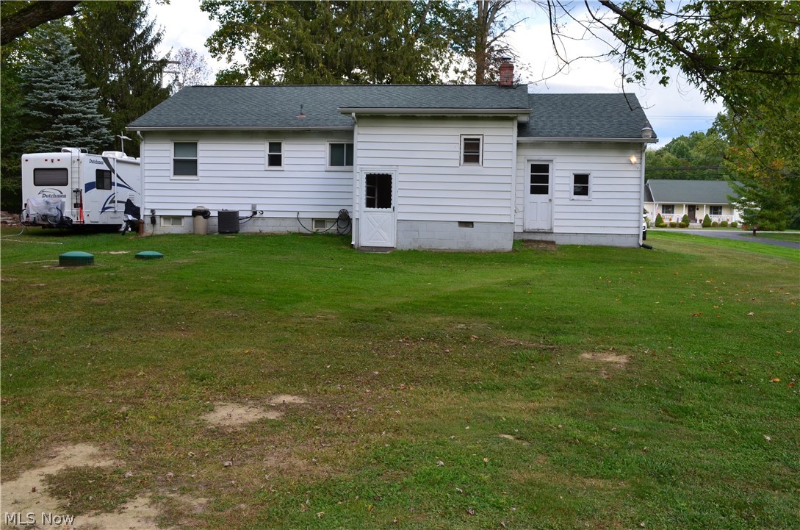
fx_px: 798
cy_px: 265
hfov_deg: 53.2
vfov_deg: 36.7
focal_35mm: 36
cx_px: 400
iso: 200
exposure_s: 1/80
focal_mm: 24
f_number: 10
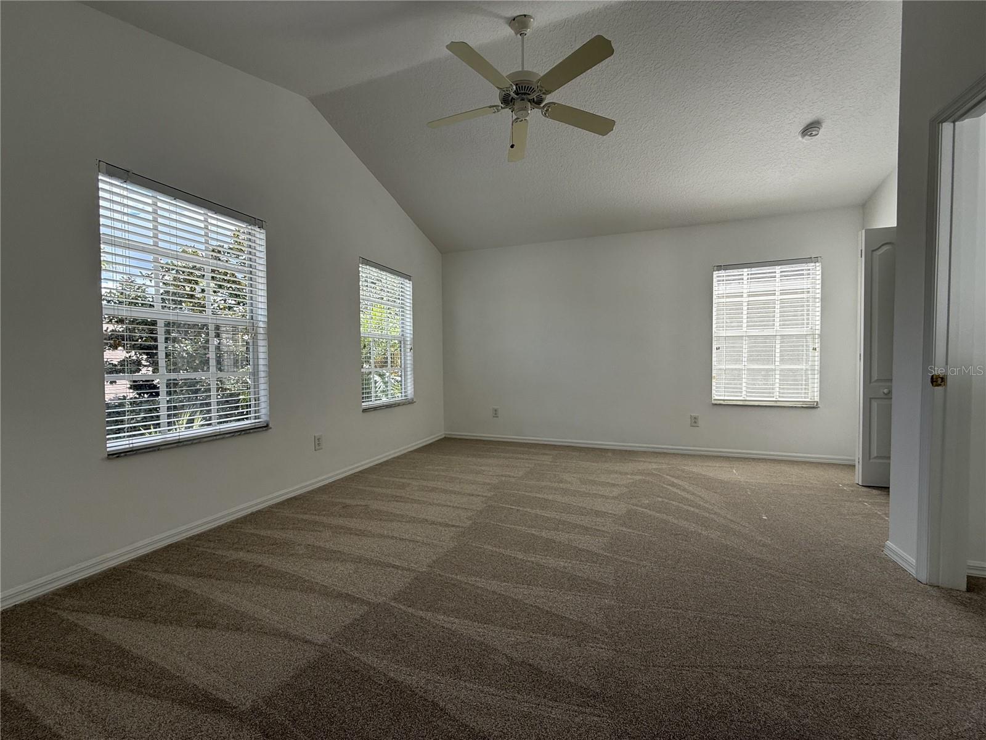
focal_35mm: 14
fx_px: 399
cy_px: 370
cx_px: 493
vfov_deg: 85.7
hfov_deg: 102.1
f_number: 2.2
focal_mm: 2.22
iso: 64
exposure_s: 1/286
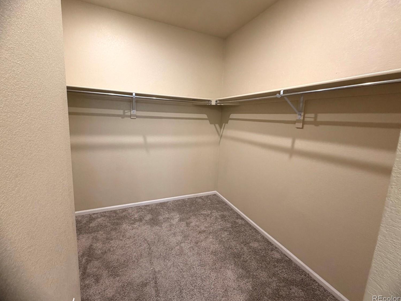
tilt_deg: -8.4
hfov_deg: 98.2
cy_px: 143
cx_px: 201
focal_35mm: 15
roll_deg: -3.6
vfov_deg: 81.7
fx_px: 174
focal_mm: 2.22
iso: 250
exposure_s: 1/60
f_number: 2.2
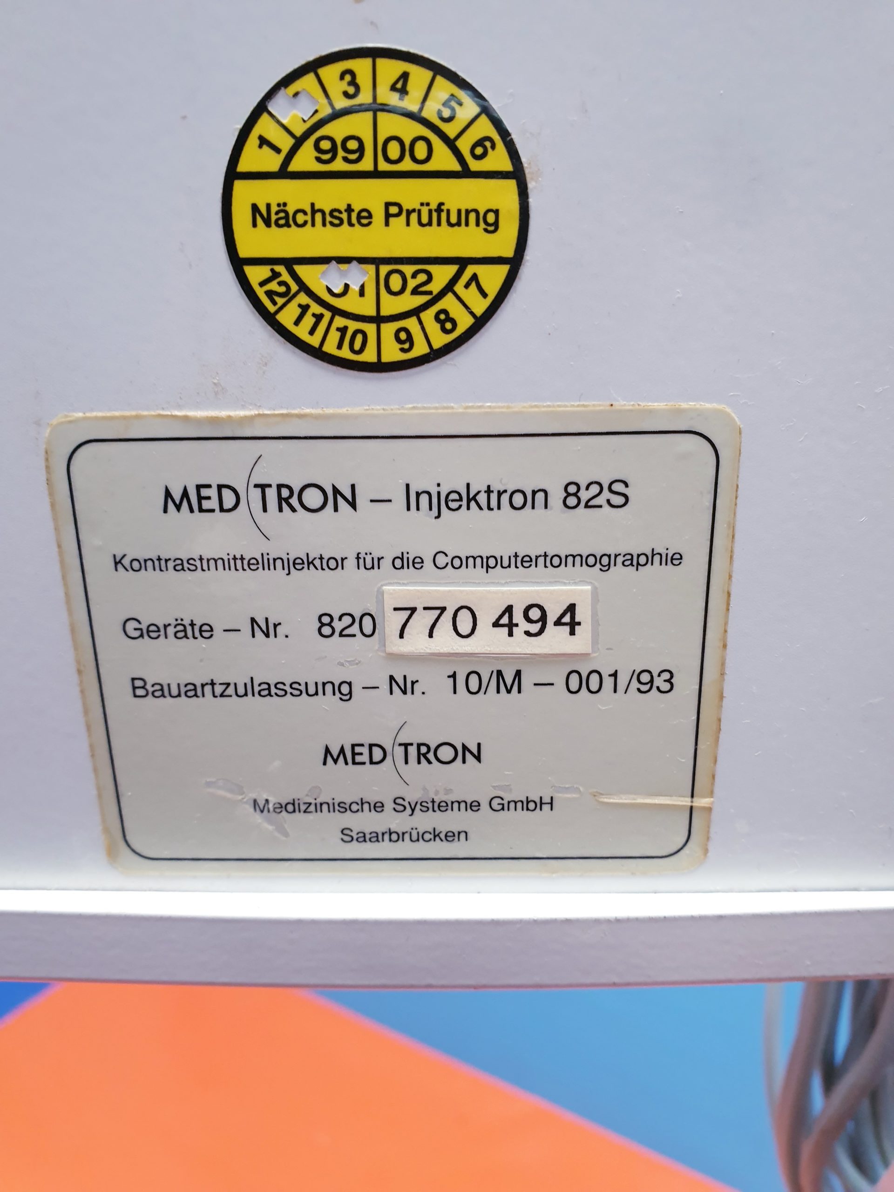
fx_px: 895
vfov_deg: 67.3
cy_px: 596
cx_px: 447
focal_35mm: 26
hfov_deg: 53.1
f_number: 2.4
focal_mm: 4.3
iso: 250
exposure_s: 1/50
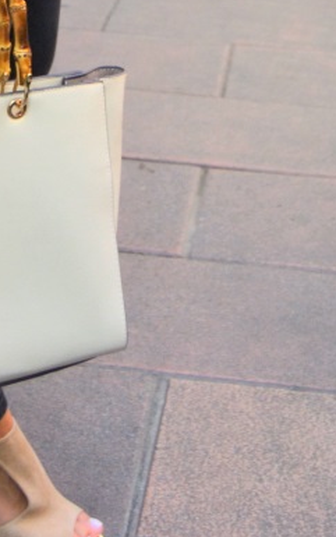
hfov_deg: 11.8
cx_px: 15
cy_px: -275
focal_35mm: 110
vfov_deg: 17.1
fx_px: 1610
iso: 220
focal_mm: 22
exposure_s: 1/125
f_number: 3.5
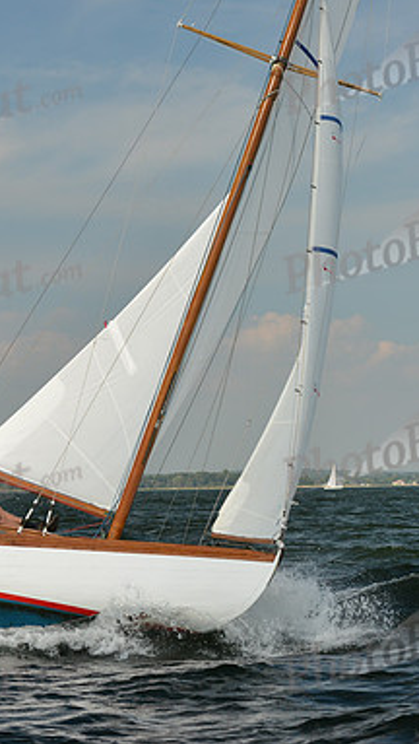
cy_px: 372
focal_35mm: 111
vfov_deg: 19.3
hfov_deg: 10.9
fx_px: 2188
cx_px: 184
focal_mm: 70
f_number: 8
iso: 1000
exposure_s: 1/1250
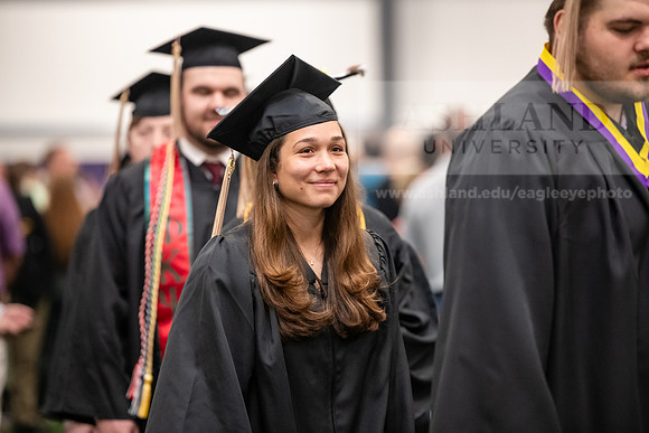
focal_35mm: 180
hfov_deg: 11.4
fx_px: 3246
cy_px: 216
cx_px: 324
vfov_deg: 7.6
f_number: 3.2
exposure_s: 1/200
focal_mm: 180
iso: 3200
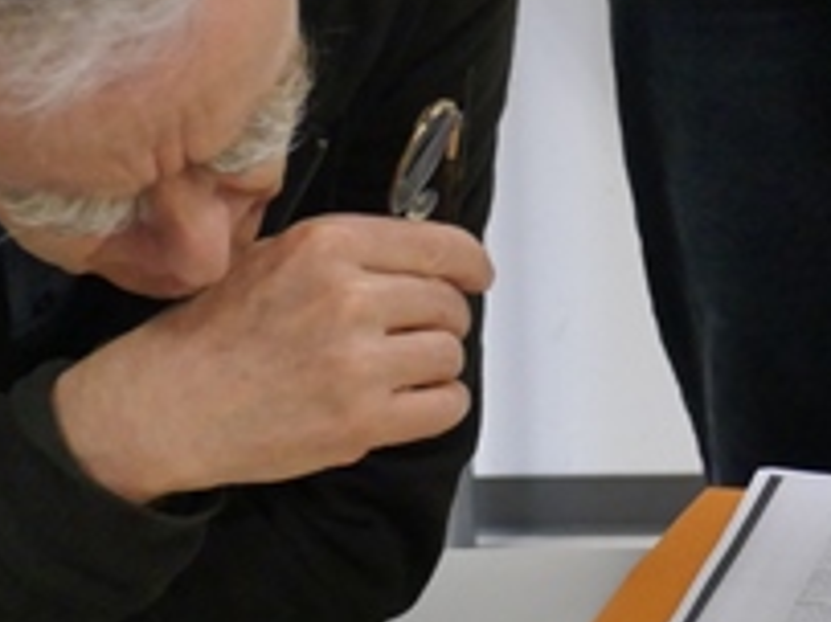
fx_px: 4870
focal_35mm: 203
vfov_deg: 7.3
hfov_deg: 9.7
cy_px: 391
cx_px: 729
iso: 1600
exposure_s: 1/50
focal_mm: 24.3
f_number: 4.5
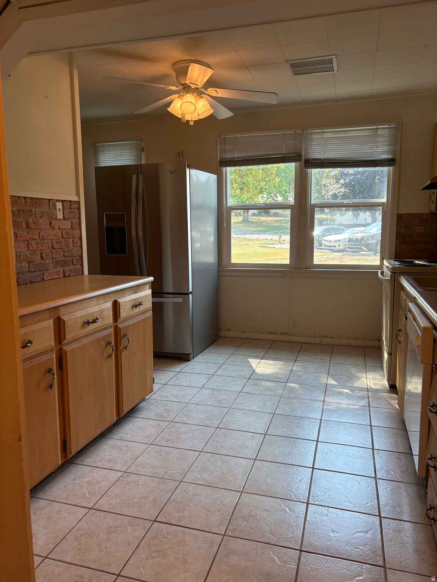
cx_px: 218
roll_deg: +0.6
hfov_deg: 53.1
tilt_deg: -7.4
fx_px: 438
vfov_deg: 67.3
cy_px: 291
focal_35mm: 26
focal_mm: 5.96
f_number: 1.6
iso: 80
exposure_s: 1/232
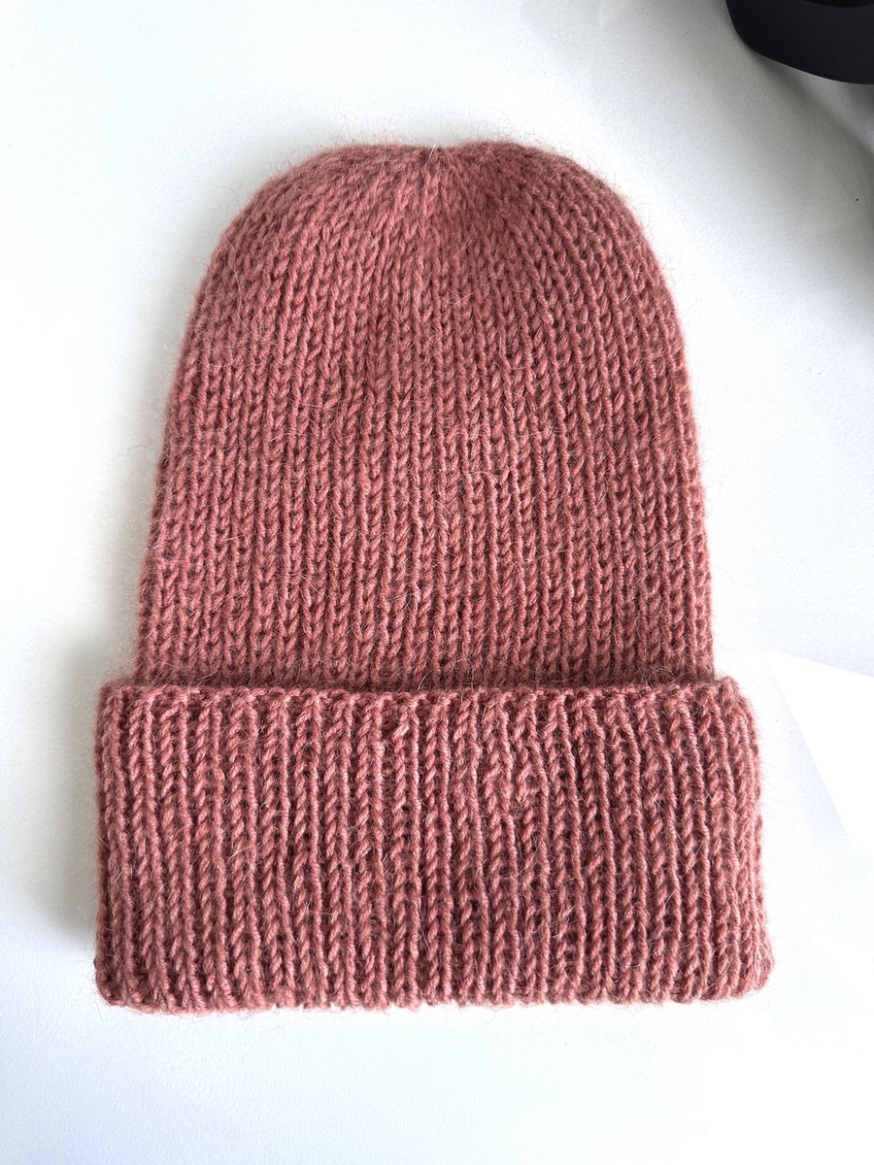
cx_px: 437
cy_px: 582
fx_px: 808
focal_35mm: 24
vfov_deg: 71.6
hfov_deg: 56.8
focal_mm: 6.86
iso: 125
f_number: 1.78
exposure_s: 1/121
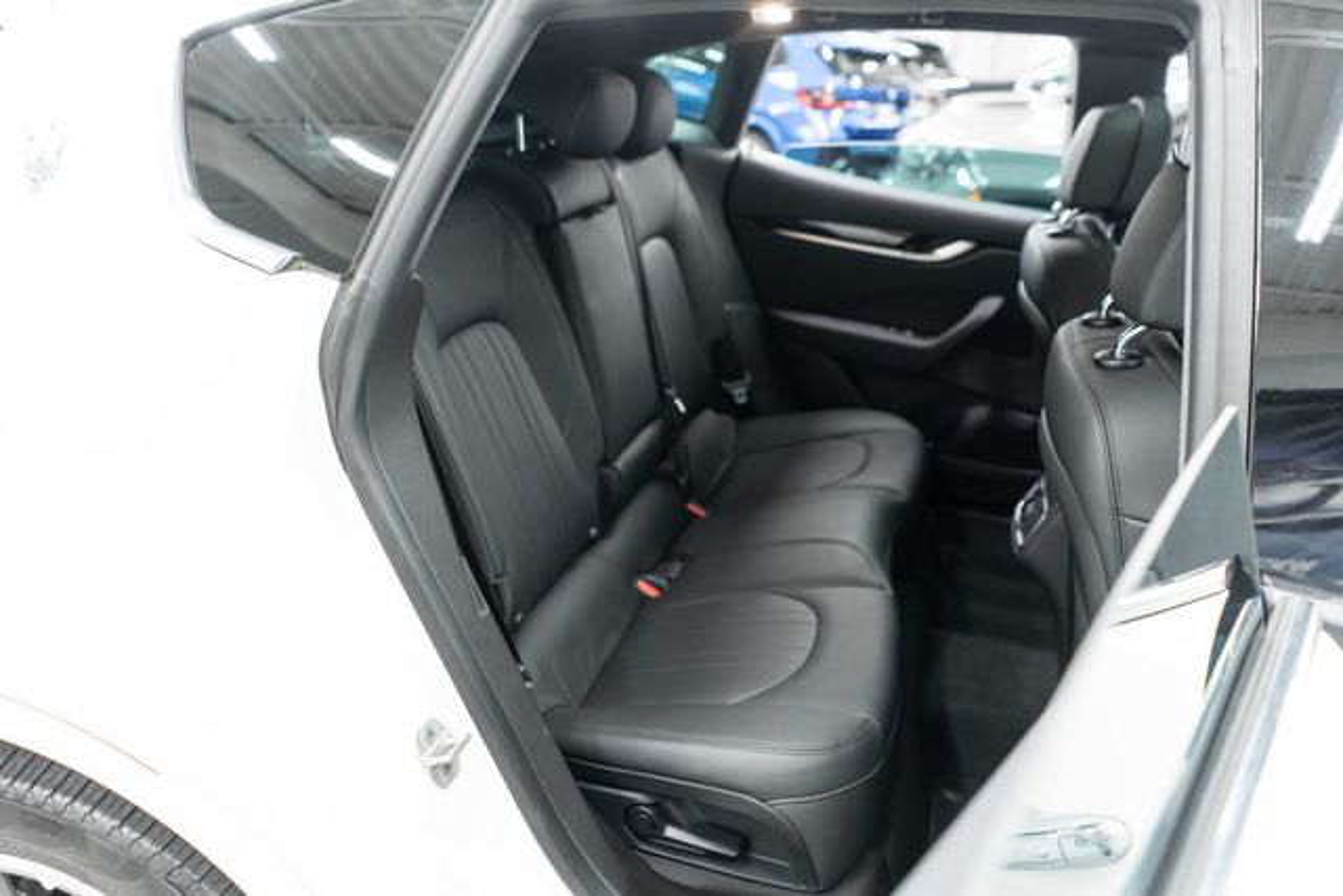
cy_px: 448
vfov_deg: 46.4
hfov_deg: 65.5
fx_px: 1045
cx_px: 672
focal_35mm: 28
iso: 1600
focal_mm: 28
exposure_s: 1/50
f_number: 3.2
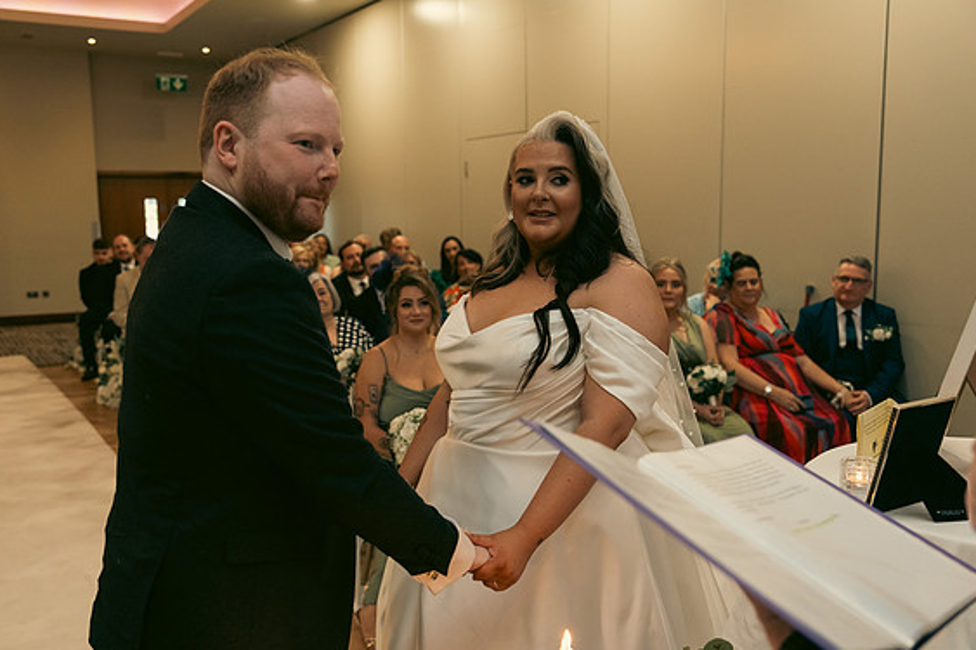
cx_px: 477
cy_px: 334
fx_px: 921
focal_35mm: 34
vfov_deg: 38.9
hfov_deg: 55.8
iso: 2500
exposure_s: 1/160
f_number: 3.5
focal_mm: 33
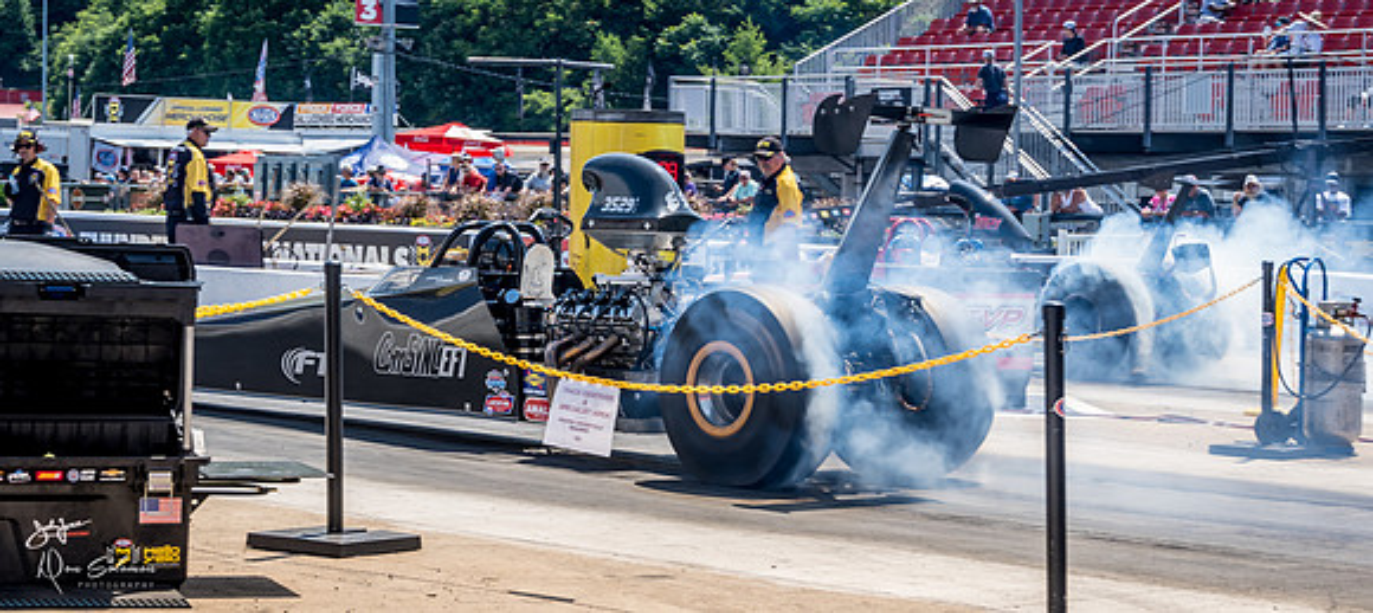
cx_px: 647
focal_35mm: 91
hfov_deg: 24.5
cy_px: 249
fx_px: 3159
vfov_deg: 11.1
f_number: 5.6
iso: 100
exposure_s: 1/250
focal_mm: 44
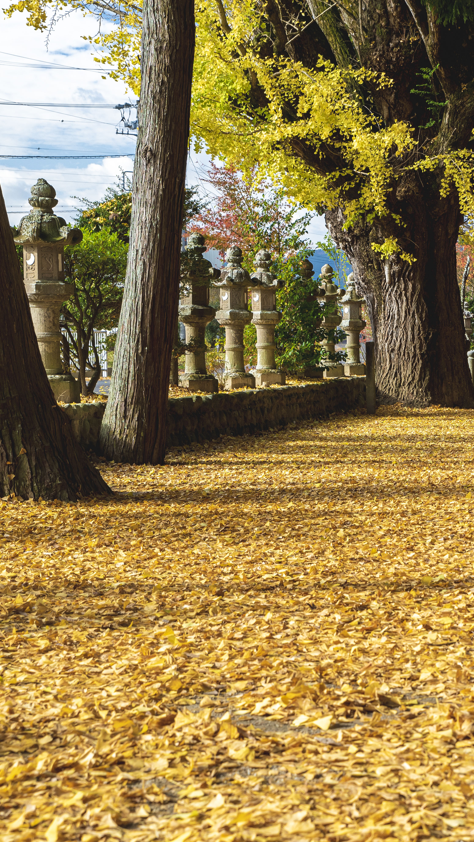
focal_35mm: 76
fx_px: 1698
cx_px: 606
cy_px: 424
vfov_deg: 27.9
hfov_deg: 15.2
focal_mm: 48
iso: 200
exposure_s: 1/160
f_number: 6.3
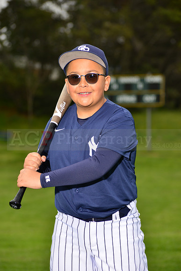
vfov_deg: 14.2
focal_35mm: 145
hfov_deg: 9.5
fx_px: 1093
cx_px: 90
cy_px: 136
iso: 200
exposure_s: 1/200
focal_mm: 145
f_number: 6.3
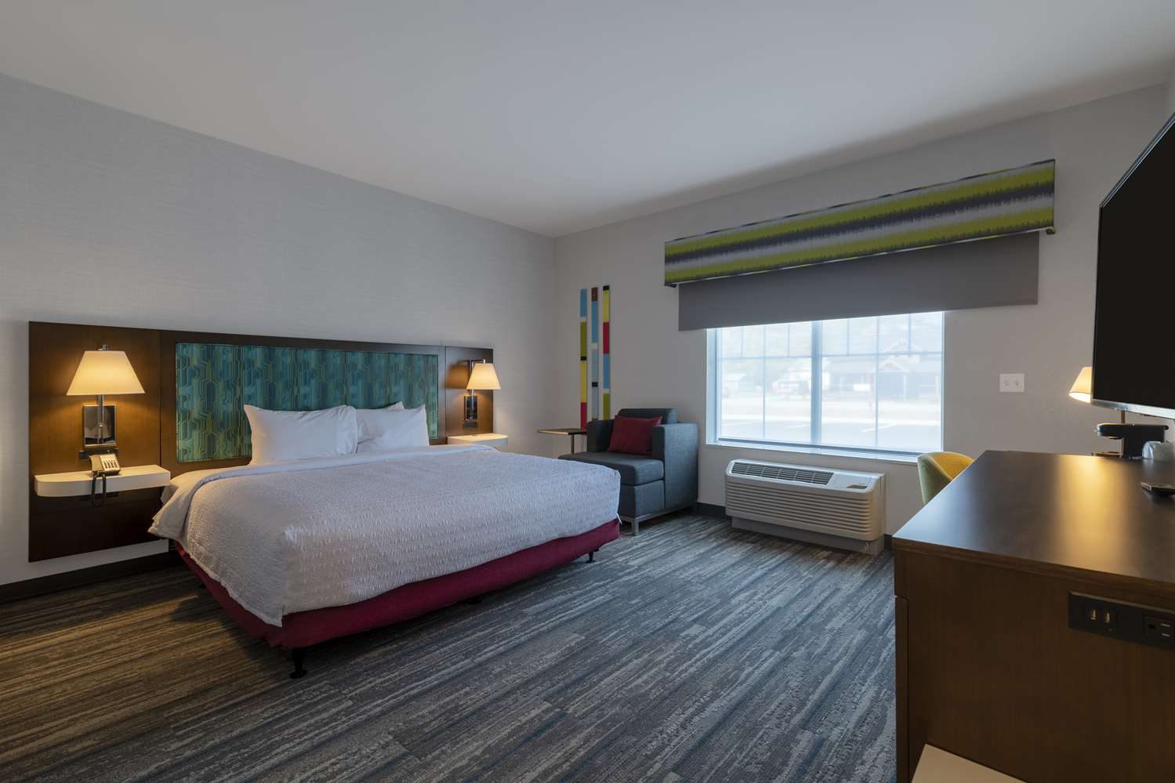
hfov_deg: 96.7
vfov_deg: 73.7
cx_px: 588
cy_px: 392
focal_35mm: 16
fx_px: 522
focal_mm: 16
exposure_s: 1/50
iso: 100
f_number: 9
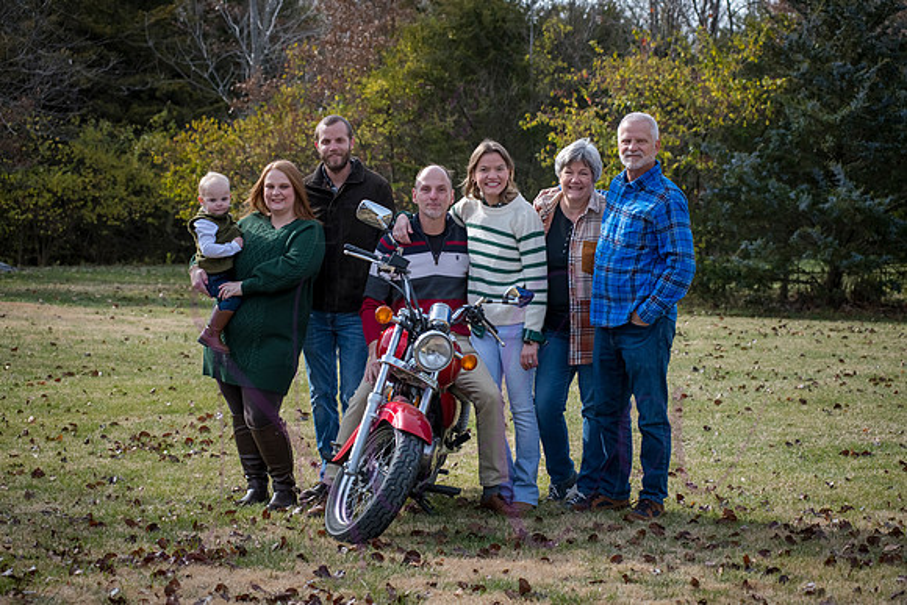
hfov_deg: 25.4
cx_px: 454
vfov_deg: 17.1
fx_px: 2016
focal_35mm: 80
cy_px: 302
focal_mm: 80
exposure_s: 1/1000
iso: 400
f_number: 6.3
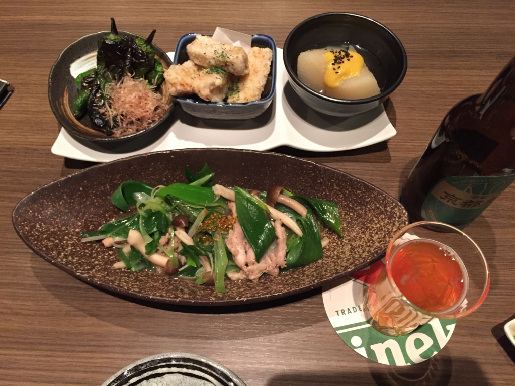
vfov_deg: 48.2
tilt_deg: -63.1
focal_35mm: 29
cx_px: 258
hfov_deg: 61.7
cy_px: 193
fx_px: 431
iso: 250
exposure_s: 1/20
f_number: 2.2
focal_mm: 4.15
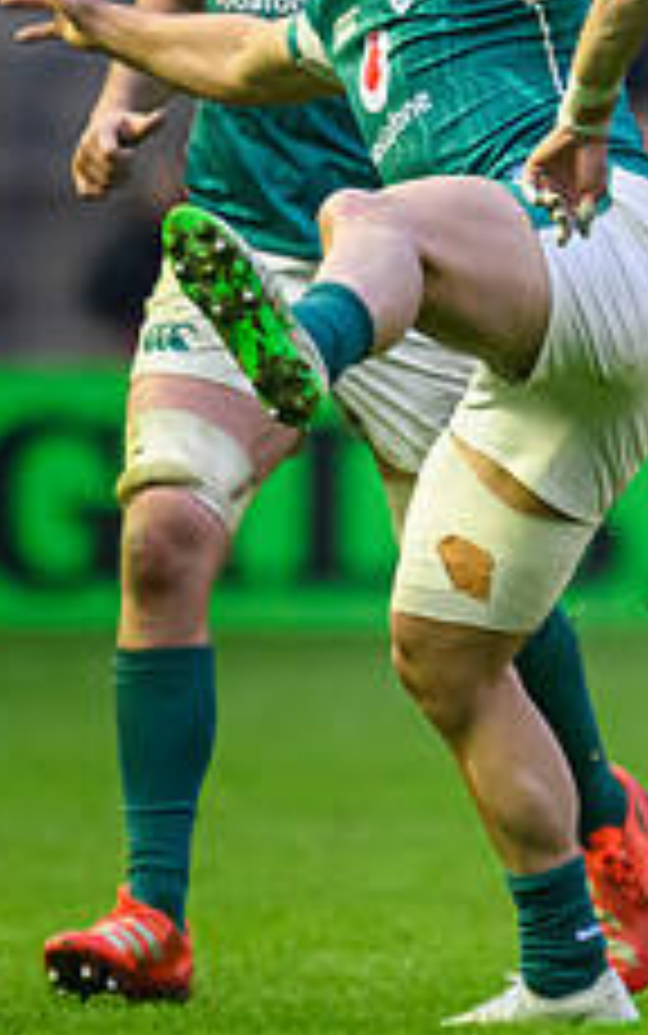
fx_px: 58135
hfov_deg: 0.6
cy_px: 335
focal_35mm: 2060
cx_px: 782
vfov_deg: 1.0
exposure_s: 1/1250
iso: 6400
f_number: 4
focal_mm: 560
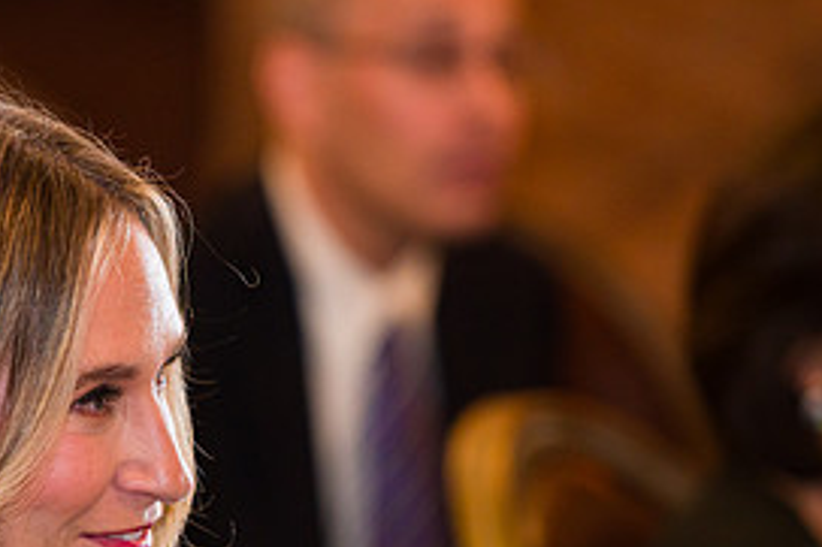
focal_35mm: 385
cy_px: 553
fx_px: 8785
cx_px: 36
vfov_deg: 3.6
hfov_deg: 5.3
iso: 1600
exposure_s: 1/200
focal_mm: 175
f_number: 3.2
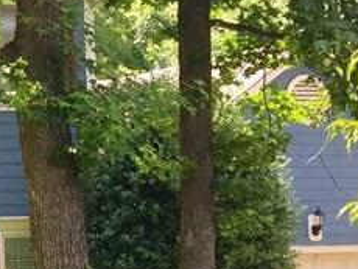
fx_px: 1336
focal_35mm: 129
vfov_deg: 11.5
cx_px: -215
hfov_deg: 14.1
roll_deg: +0.3
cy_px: 117
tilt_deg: +4.8
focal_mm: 4.15
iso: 32
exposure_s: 1/416
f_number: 2.2
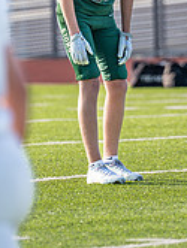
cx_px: 101
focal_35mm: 814
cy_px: -39
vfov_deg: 2.4
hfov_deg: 1.8
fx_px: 5848
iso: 250
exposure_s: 1/2500
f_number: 2.8
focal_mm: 182
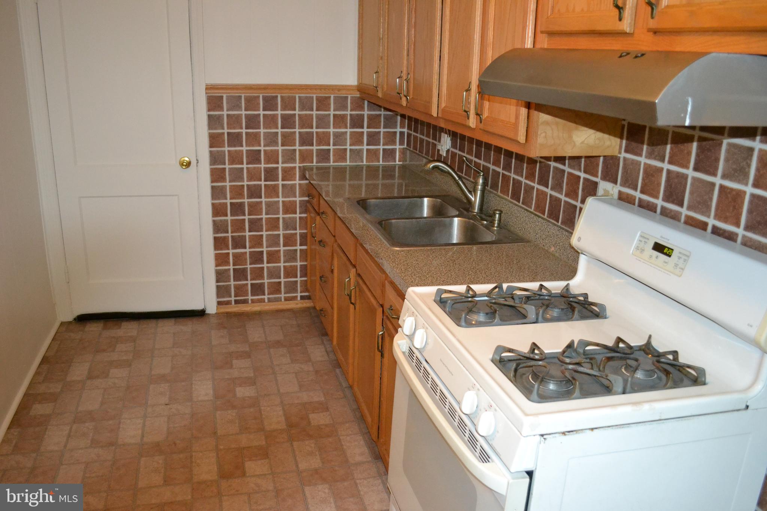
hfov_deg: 61.9
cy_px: 256
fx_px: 639
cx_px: 384
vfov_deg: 43.6
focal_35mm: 30
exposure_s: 1/60
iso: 2800
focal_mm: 20
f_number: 3.8
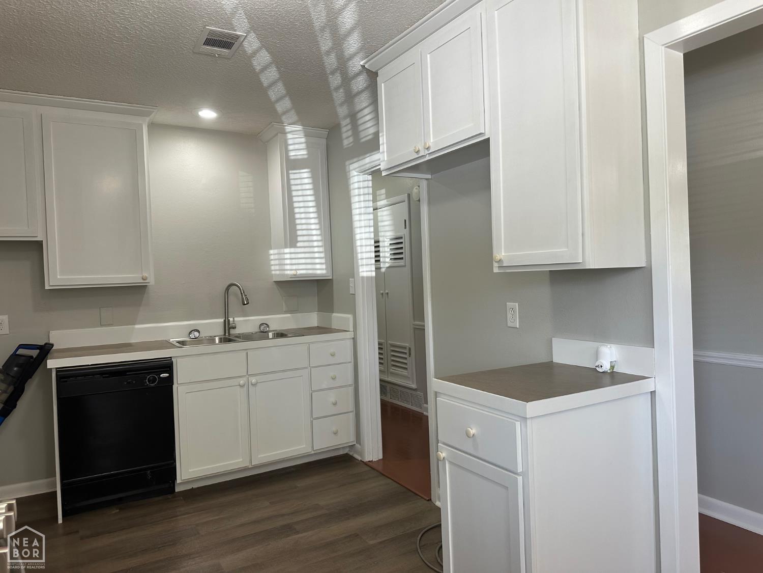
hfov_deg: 71.6
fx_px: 529
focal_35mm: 24
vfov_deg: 56.8
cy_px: 286
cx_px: 382
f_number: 1.78
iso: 125
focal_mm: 6.86
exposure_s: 1/120
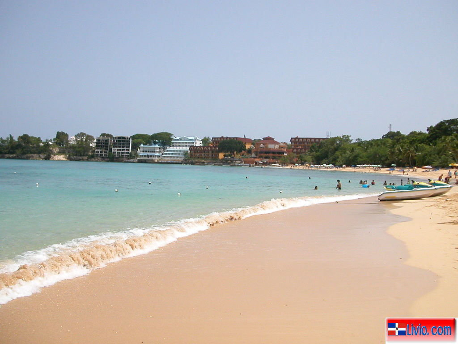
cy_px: 172
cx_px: 229
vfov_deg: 38.7
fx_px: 490
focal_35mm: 37
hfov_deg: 50.1
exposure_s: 1/2398
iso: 100
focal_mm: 5.6
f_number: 2.7
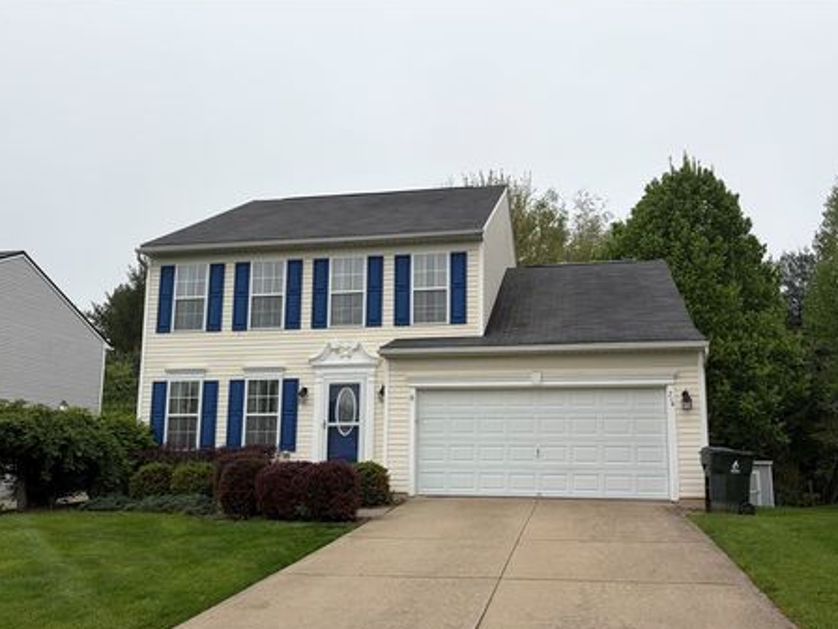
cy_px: 345
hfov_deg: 61.6
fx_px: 702
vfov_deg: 48.2
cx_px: 447
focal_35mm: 29
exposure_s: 1/820
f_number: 1.6
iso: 50
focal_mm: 5.96
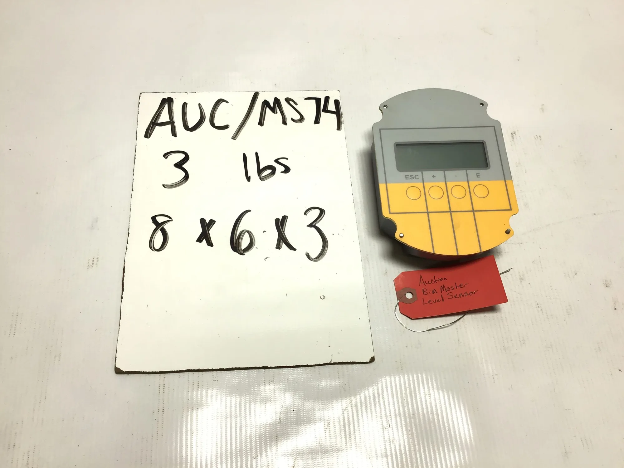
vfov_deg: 45.4
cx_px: 312
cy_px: 234
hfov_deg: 58.4
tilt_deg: -63.8
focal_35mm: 31
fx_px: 559
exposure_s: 1/188
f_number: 2.4
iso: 25
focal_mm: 3.3
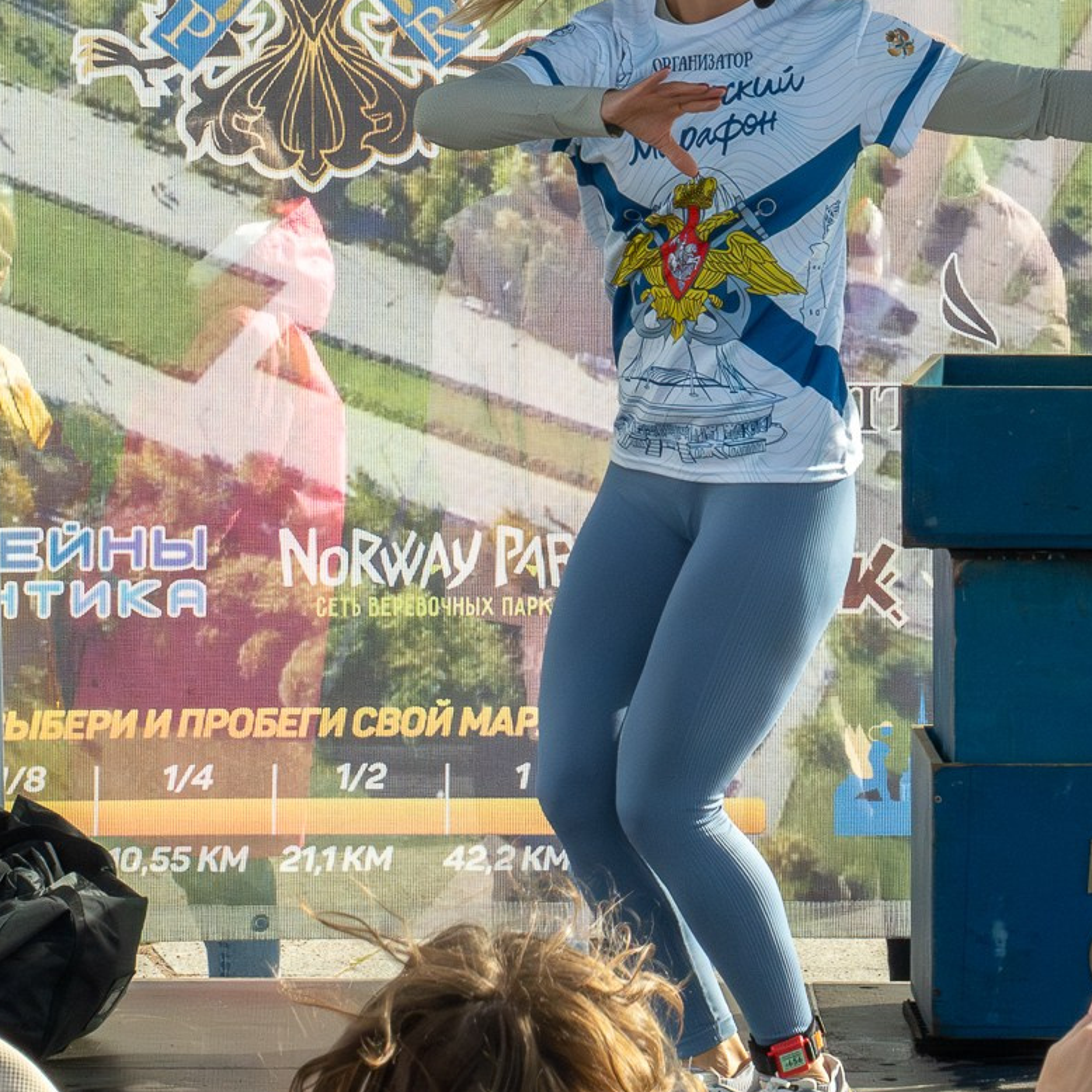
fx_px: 14526
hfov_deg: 4.3
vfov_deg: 4.3
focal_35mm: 407
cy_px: -68
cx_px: 747
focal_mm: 103
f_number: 14
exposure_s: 1/1000
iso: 1600
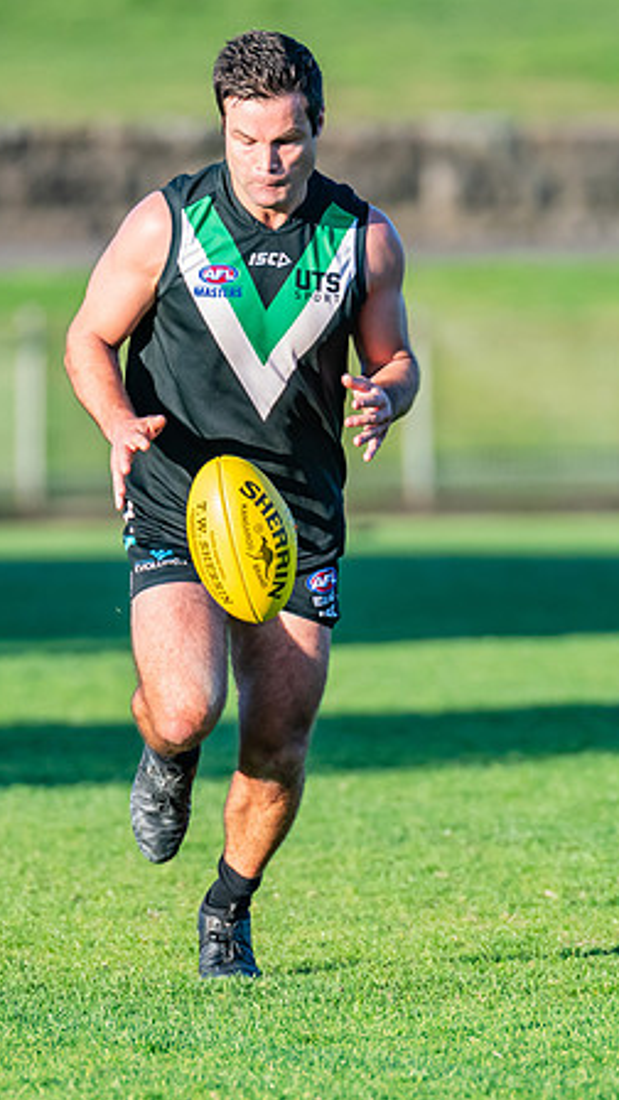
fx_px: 26203
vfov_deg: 2.4
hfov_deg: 1.4
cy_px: 595
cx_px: 361
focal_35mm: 898
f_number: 5
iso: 800
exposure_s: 1/1600
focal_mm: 420
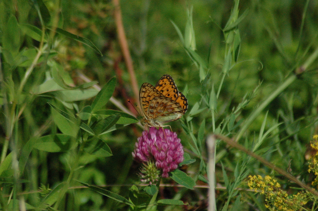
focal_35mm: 450
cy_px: 106
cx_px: 159
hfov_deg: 4.6
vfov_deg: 3.1
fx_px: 3972
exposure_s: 1/4000
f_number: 8
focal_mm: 300
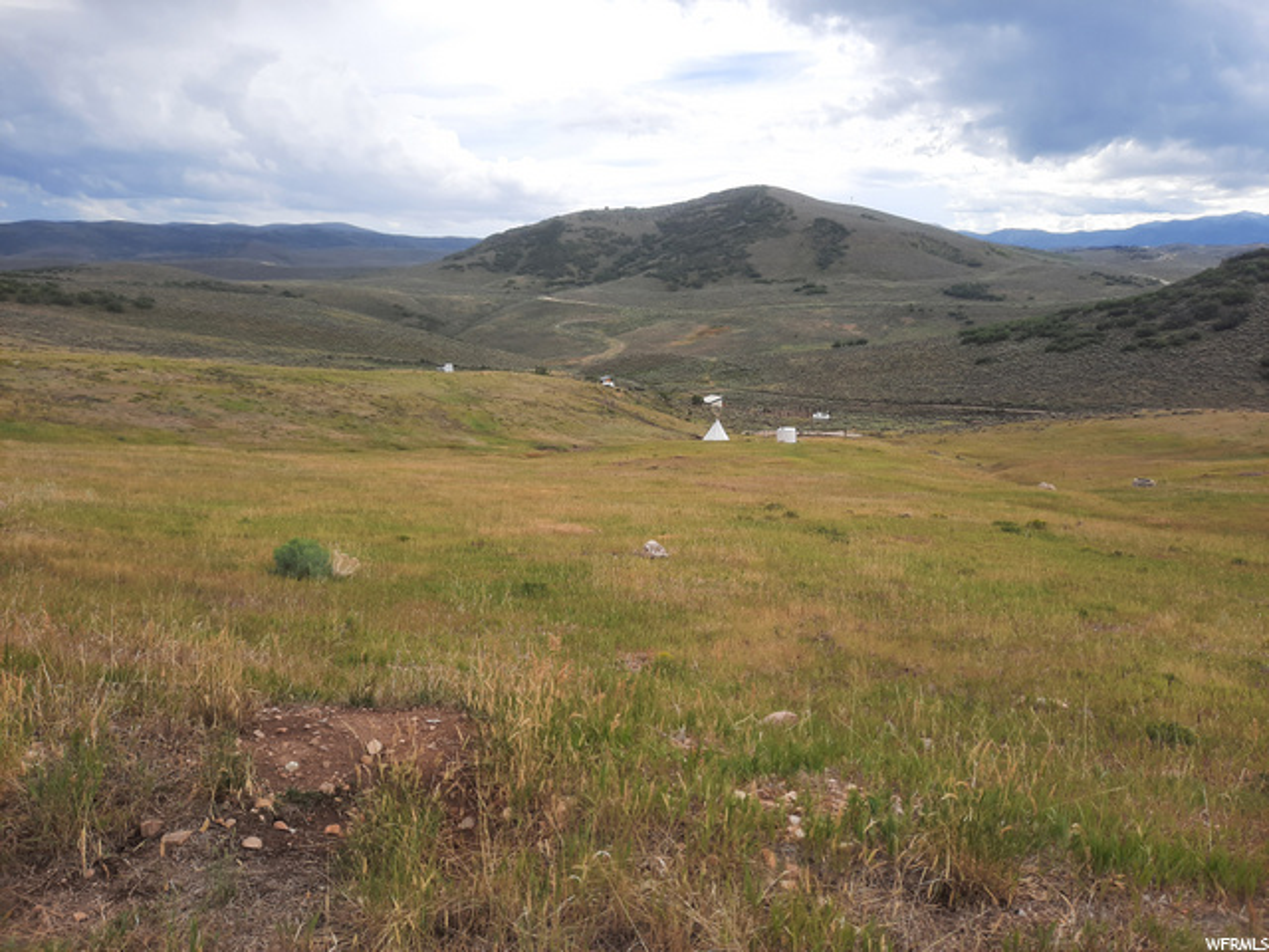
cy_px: 476
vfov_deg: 54.9
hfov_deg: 69.4
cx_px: 634
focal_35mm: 25
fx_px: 916
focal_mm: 4.6
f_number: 2
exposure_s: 1/501
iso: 32
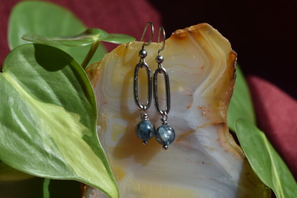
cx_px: 148
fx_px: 681
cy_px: 99
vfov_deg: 16.6
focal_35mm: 82
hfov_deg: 24.6
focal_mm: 55
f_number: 8
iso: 100
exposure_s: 1/250
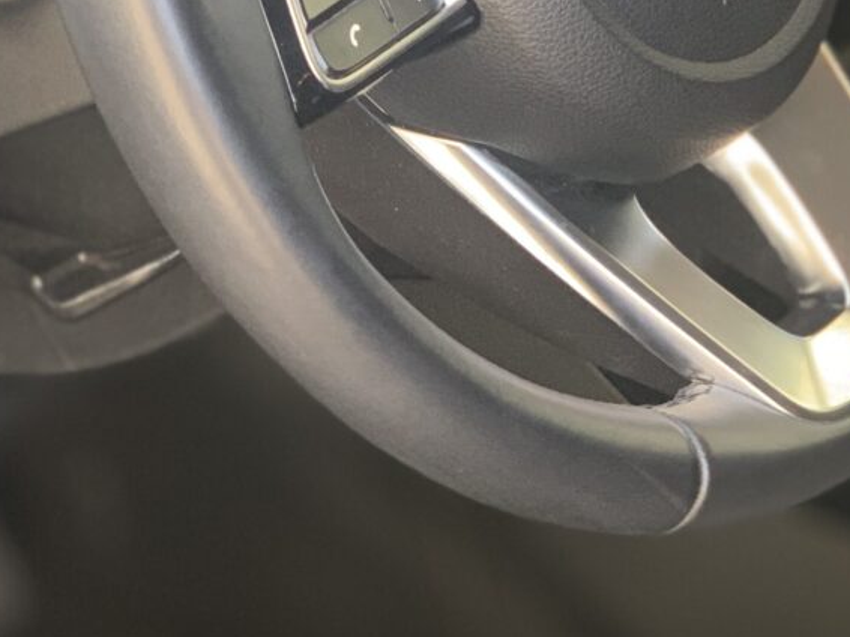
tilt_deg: -21.0
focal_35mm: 147
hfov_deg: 13.4
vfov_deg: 10.0
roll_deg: +1.4
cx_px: 703
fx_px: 3608
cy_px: -89
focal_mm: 6
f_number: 2.4
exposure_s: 1/73
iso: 125
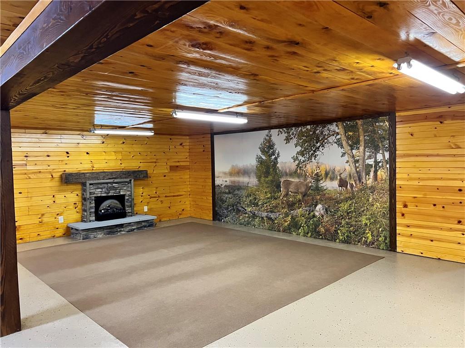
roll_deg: +1.2
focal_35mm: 26
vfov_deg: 53.1
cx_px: 232
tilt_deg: -2.9
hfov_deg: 67.3
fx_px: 349
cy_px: 174
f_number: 1.5
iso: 400
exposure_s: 1/60
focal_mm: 5.7
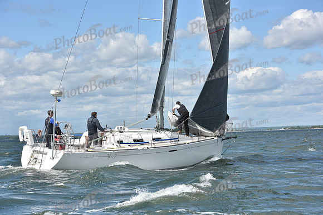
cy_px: 108
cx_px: 162
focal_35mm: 95
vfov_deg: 14.4
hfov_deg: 21.5
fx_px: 853
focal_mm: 95
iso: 320
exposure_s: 1/1600
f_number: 7.1
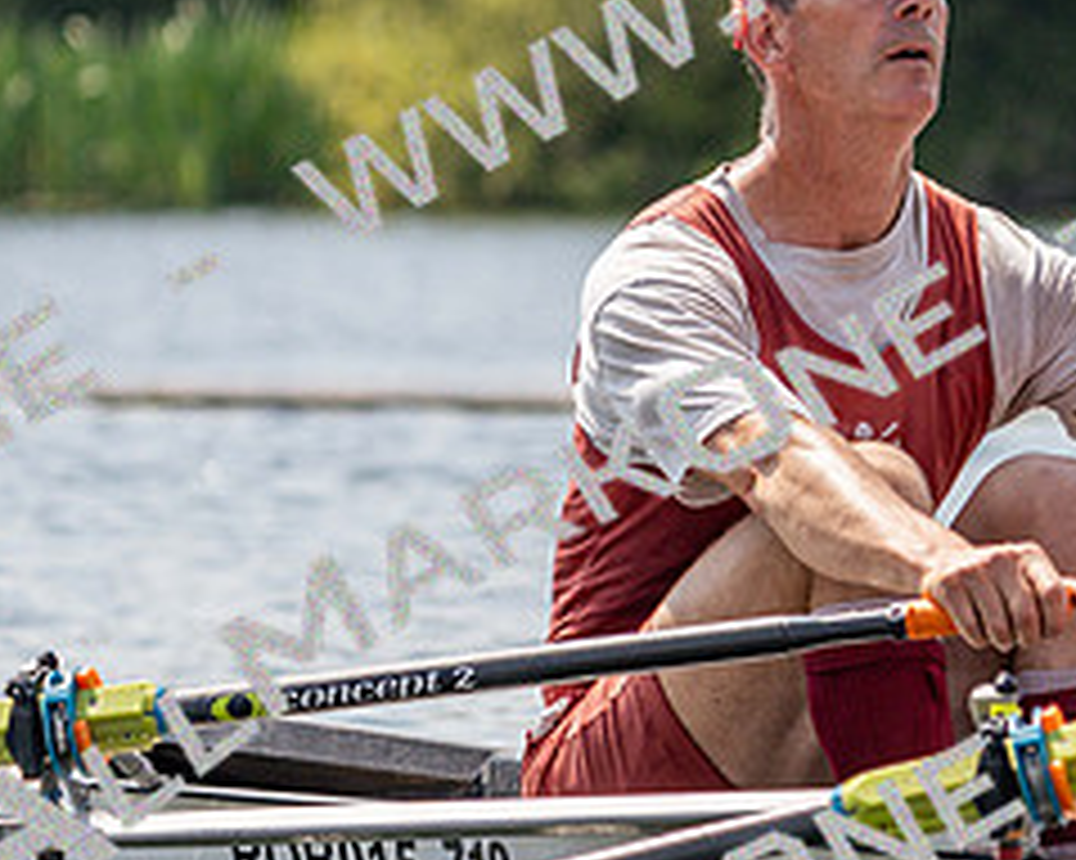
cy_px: 250
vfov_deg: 3.4
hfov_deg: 4.2
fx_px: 14516
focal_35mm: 456
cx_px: 851
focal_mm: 200
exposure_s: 1/1600
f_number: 5.6
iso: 200
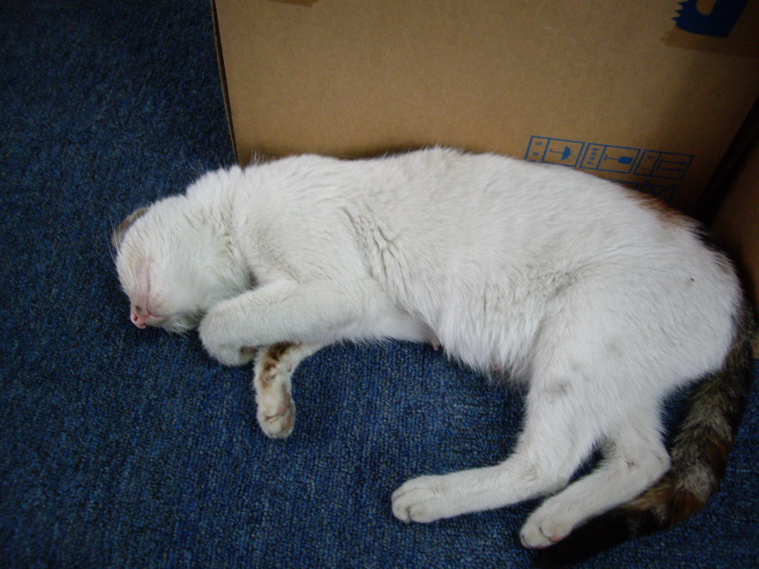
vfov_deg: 37.7
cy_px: 284
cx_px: 380
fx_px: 833
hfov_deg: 49.0
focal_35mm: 38
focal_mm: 7.9
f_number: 2.8
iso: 400
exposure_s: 1/25
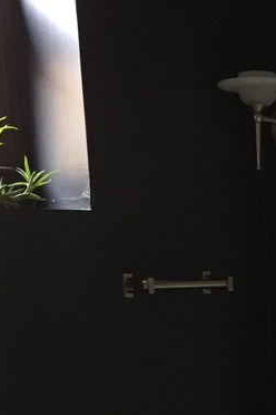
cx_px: 354
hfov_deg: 15.7
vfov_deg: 22.8
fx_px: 954
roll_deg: +1.8
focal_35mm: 83
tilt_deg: -12.2
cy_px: 473
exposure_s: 1/30
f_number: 2.2
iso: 160
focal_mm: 4.15
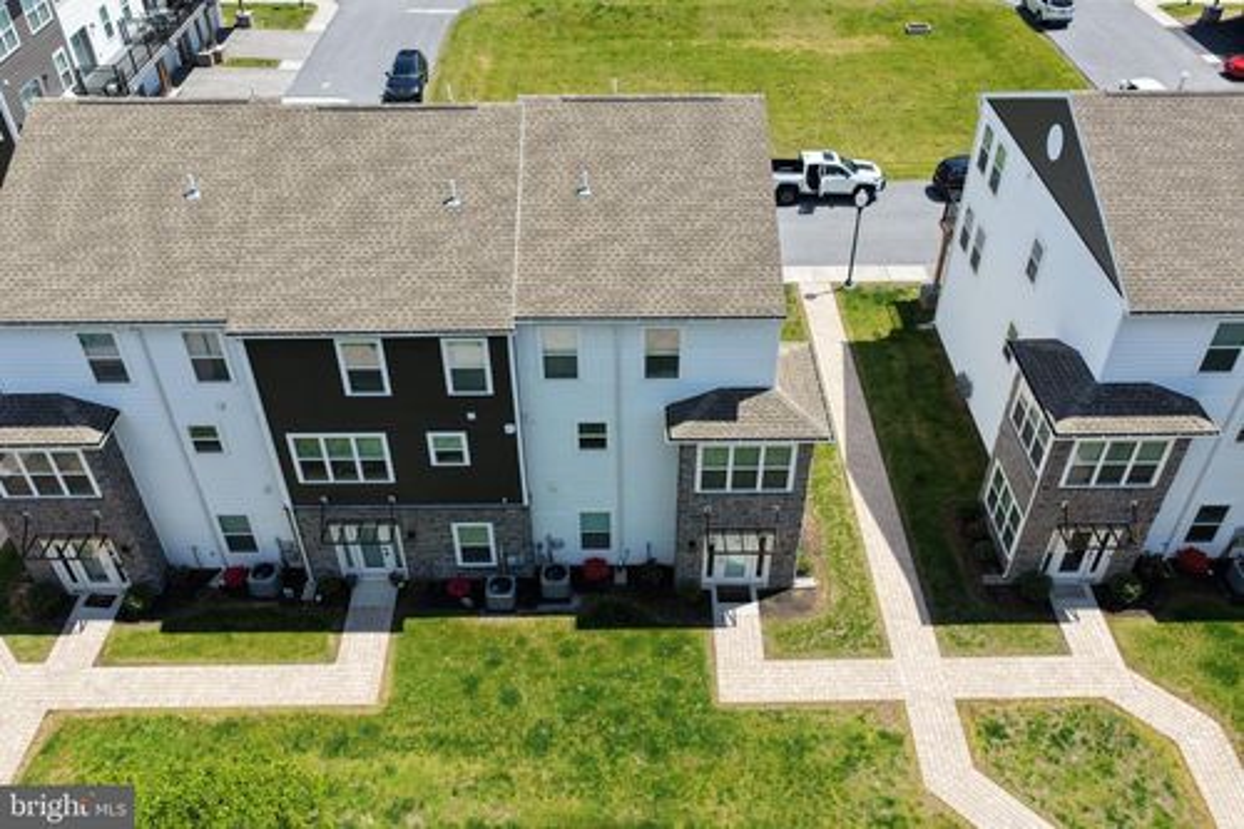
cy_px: 414
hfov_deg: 65.5
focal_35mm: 28
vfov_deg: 46.4
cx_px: 622
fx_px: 967
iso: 100
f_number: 2.8
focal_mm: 14.45
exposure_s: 1/640
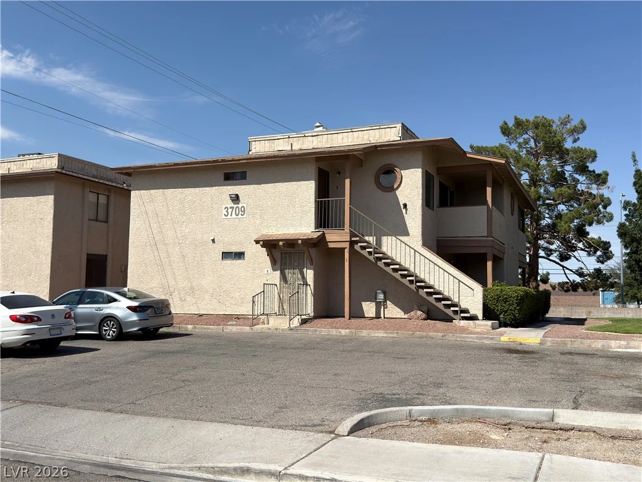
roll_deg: -0.2
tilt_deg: +5.0
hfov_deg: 52.6
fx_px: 649
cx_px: 321
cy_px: 241
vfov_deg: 40.7
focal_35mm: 35
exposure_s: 1/7463
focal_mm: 6.76
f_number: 1.78
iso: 64
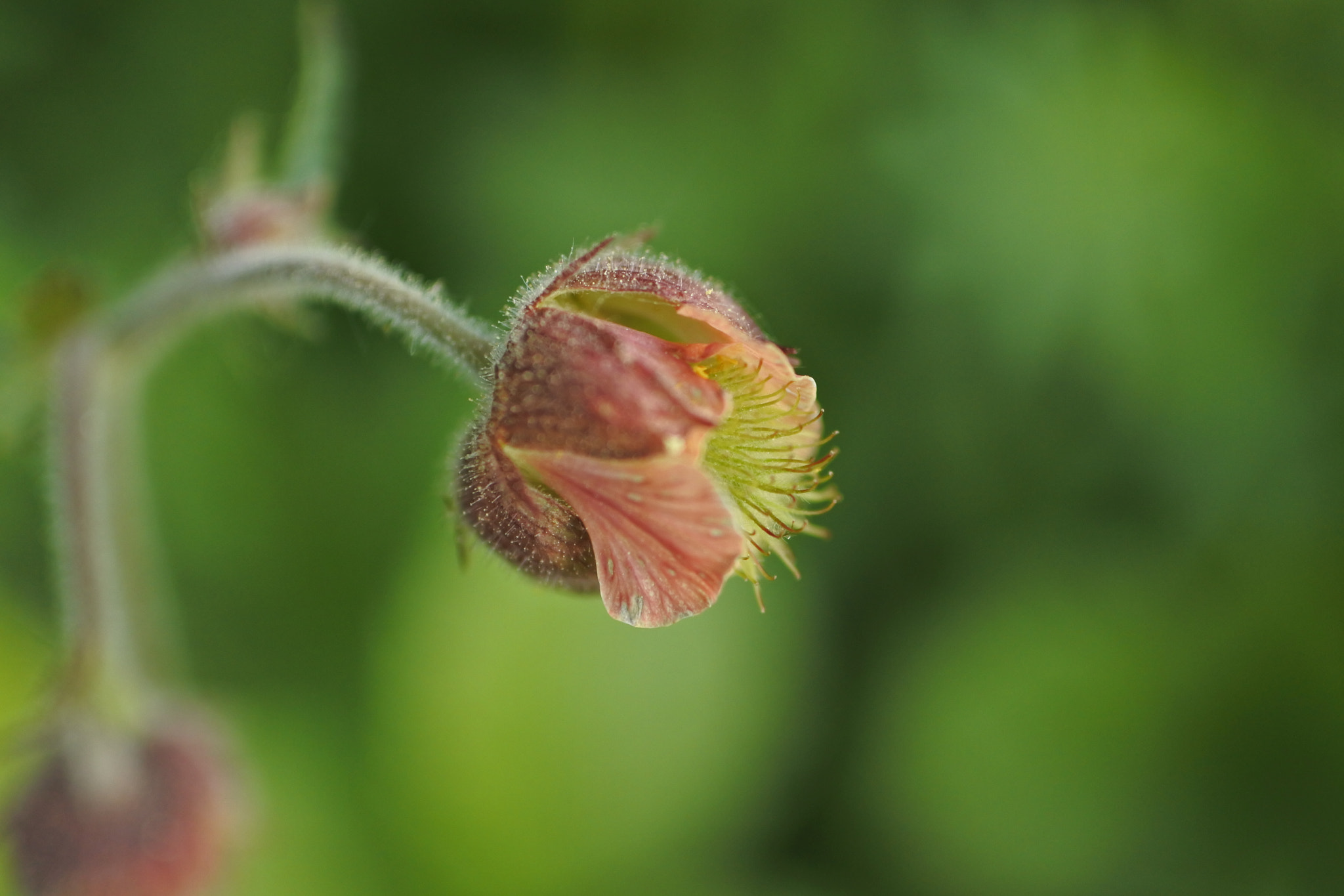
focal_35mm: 49
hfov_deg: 40.3
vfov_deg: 27.5
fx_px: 1829
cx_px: 672
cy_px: 448
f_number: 2
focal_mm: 18.5
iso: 400
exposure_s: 1/1000
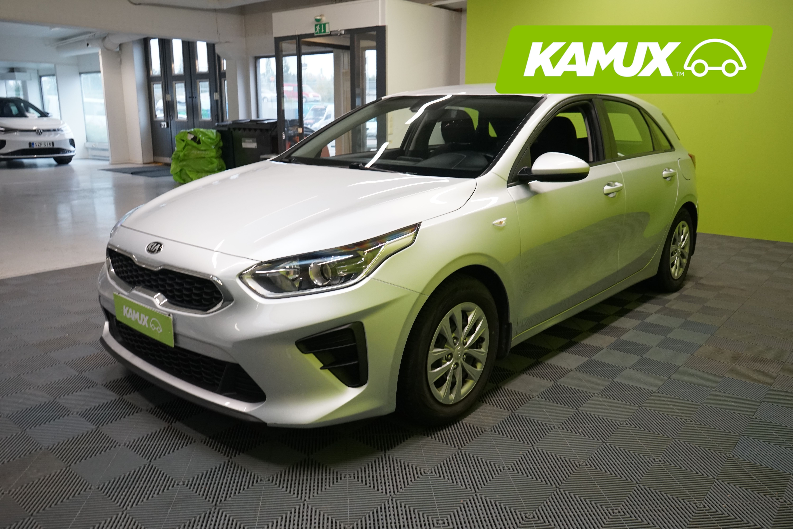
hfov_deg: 65.5
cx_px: 396
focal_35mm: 28
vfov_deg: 46.4
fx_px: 617
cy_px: 264
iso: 2000
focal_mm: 28
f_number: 7.1
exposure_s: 1/30
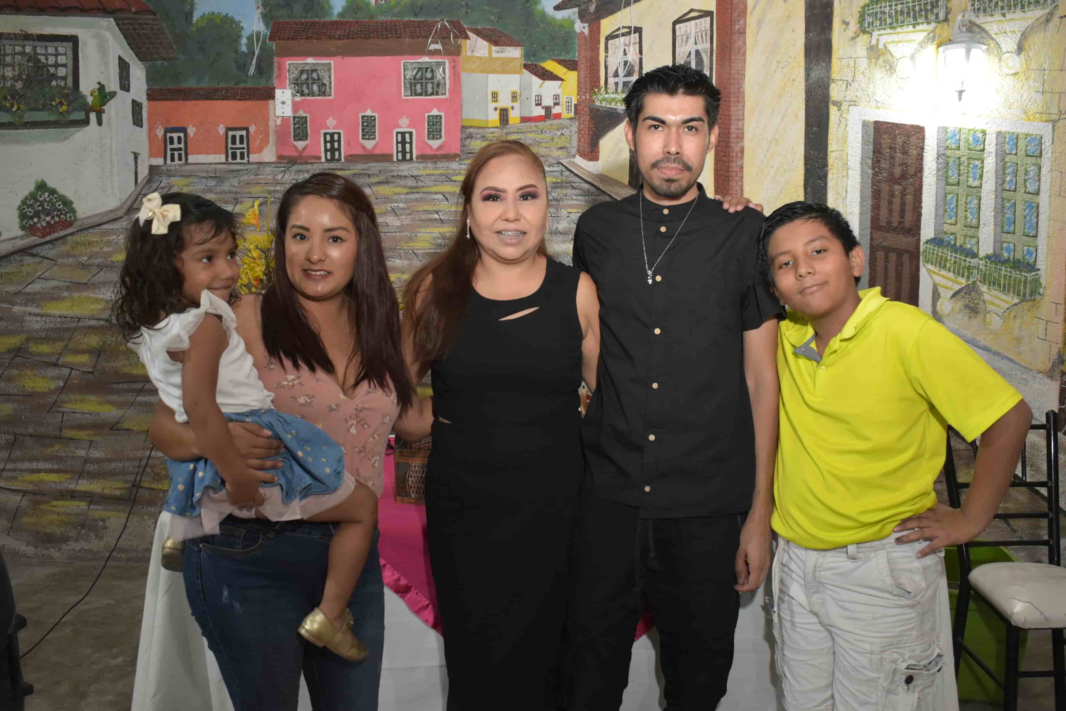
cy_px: 356
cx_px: 533
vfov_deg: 38.4
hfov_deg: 55.1
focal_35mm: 34
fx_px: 1022
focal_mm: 23
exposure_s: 1/60
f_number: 5
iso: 1600
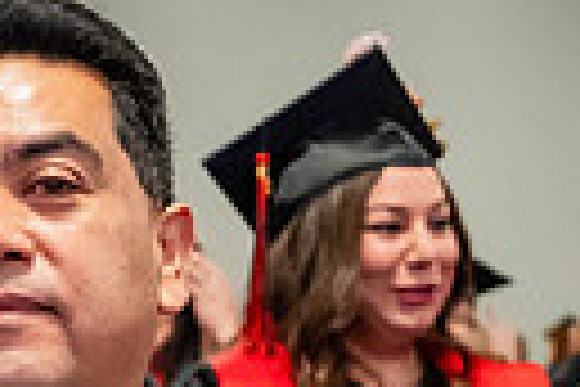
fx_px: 2271
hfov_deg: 13.5
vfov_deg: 9.5
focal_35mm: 141
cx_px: -368
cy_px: 564
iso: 3200
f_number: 2.8
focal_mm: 26
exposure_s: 1/160
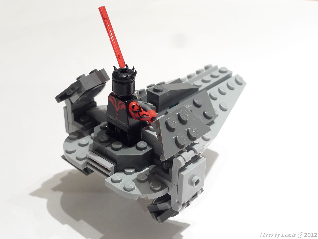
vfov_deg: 28.0
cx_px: 159
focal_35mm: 52
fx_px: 478
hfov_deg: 36.8
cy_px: 120
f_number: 4.5
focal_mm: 11.1
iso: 80
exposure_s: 1.3
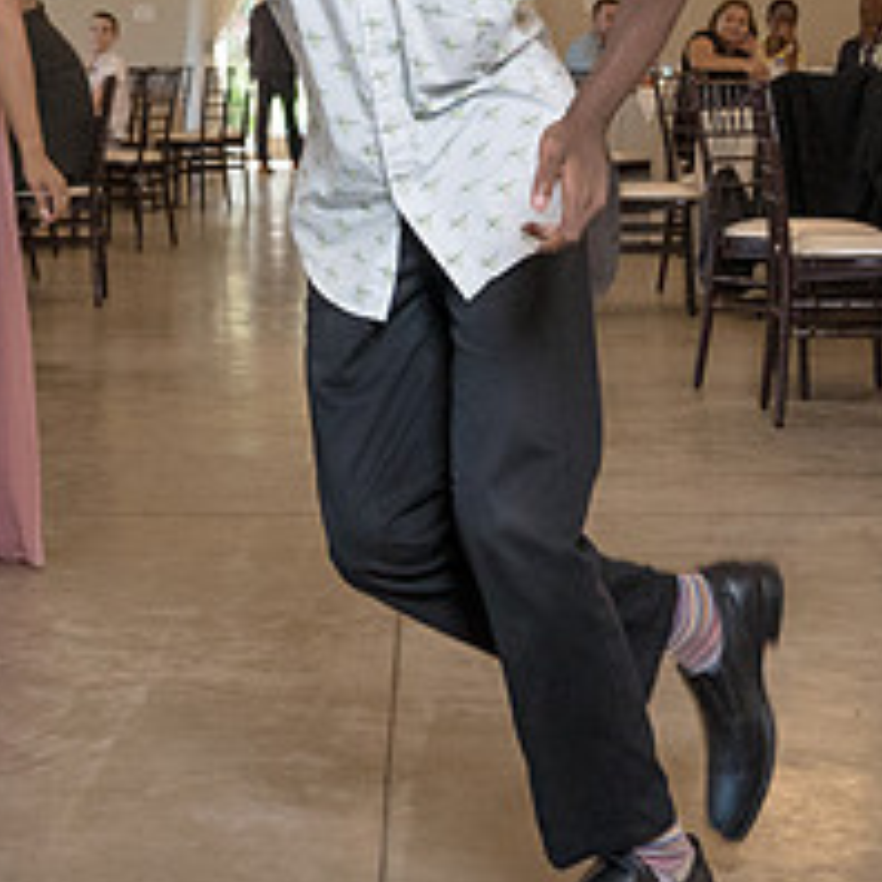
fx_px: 2508
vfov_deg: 19.1
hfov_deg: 19.8
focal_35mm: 87
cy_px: -102
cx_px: 255
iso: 2000
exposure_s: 1/250
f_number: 4
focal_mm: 26
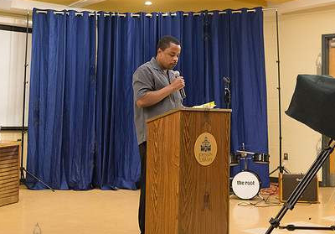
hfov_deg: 33.5
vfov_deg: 23.6
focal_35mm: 59
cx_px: 162
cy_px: 89
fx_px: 557
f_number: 2.2
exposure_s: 1/800
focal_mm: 35
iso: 4000
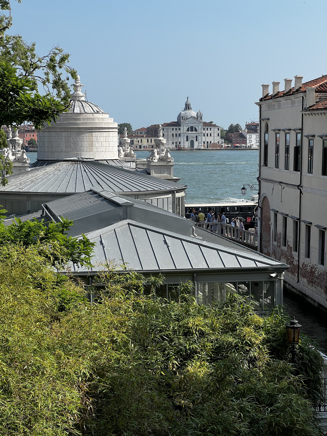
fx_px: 970
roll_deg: +0.0
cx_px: 164
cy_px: 218
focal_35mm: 77
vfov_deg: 25.3
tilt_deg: -4.0
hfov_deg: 19.1
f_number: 2.8
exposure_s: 1/774
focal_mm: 9
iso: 32
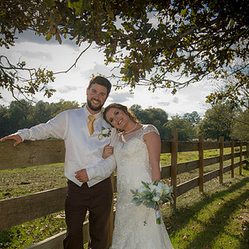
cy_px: 181
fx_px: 399
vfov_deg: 34.1
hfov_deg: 34.7
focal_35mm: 49
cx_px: 124
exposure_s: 1/250
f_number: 6.3
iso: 200
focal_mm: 38
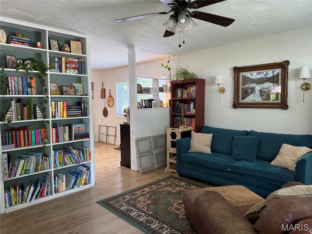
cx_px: 156
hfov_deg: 71.6
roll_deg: +0.5
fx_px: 216
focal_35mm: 24
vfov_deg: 56.8
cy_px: 117
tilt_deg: -3.2
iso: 200
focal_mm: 6.76
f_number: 1.78
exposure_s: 1/94
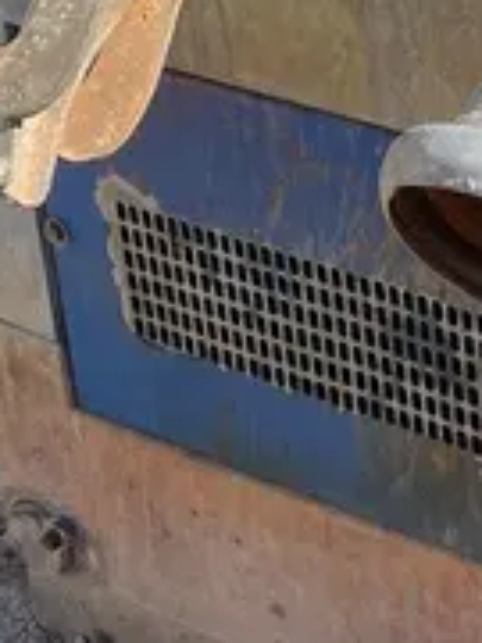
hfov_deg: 13.3
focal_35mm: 106
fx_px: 1968
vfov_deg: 17.4
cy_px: -191
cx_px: 671
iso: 50
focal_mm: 5.1
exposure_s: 1/2024
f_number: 1.6
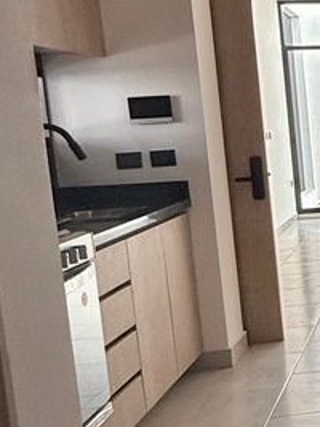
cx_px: 603
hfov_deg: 17.8
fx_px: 777
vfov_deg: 30.7
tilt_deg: -6.3
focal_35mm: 63
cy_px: 205
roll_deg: +2.7
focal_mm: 2.22
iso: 100
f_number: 2.2
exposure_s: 1/99
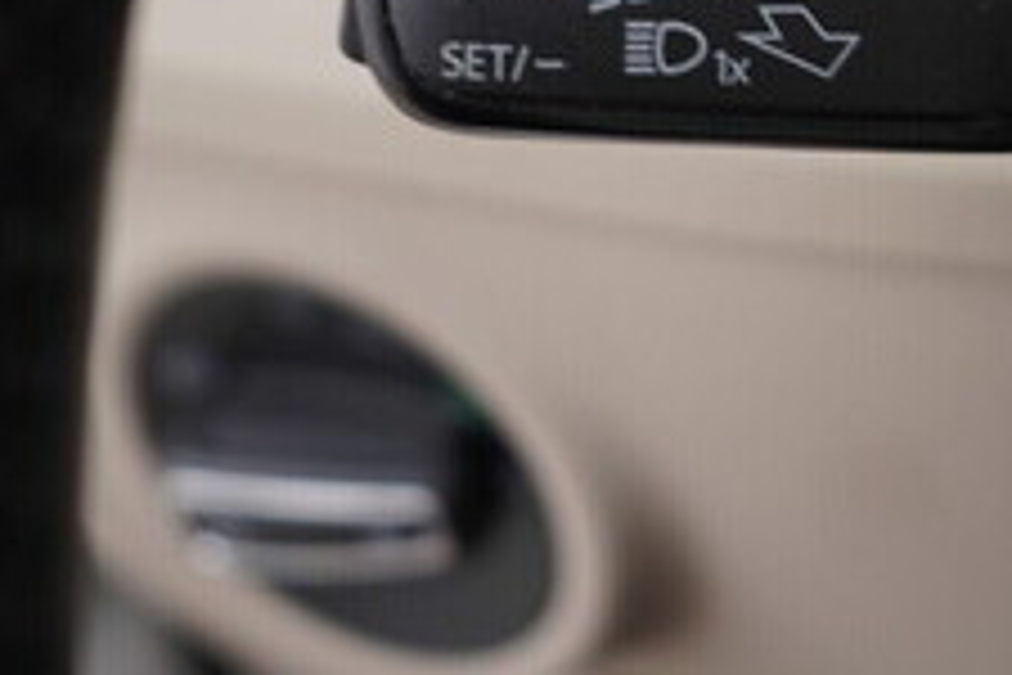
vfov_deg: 15.0
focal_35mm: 88
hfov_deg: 22.4
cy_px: -142
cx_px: 972
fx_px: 2474
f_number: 3.2
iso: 125
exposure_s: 1/50
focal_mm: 24
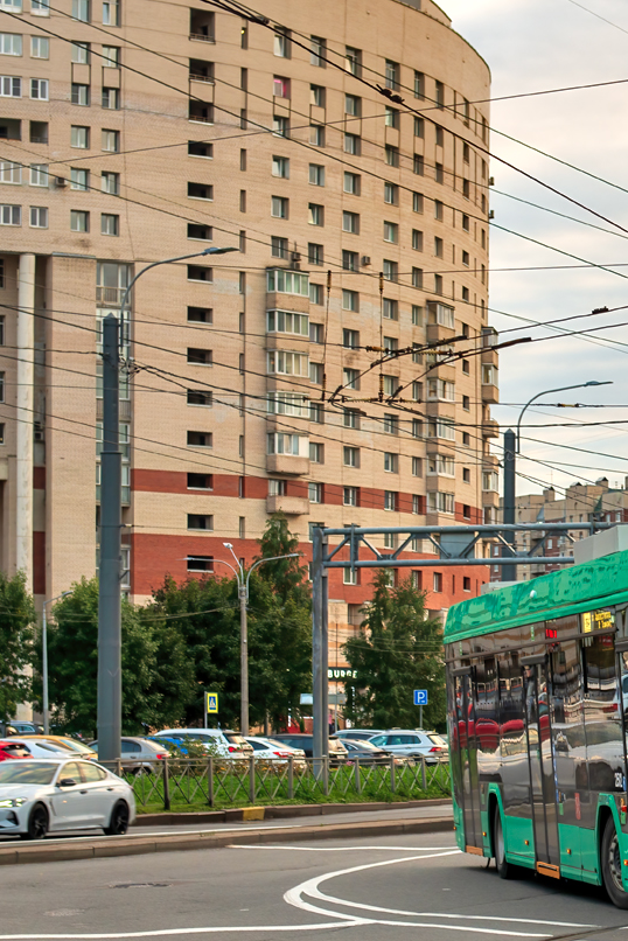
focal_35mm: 93
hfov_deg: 14.3
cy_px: 564
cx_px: 720
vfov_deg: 21.9
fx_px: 2431
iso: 400
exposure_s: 1/200
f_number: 5
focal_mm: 50
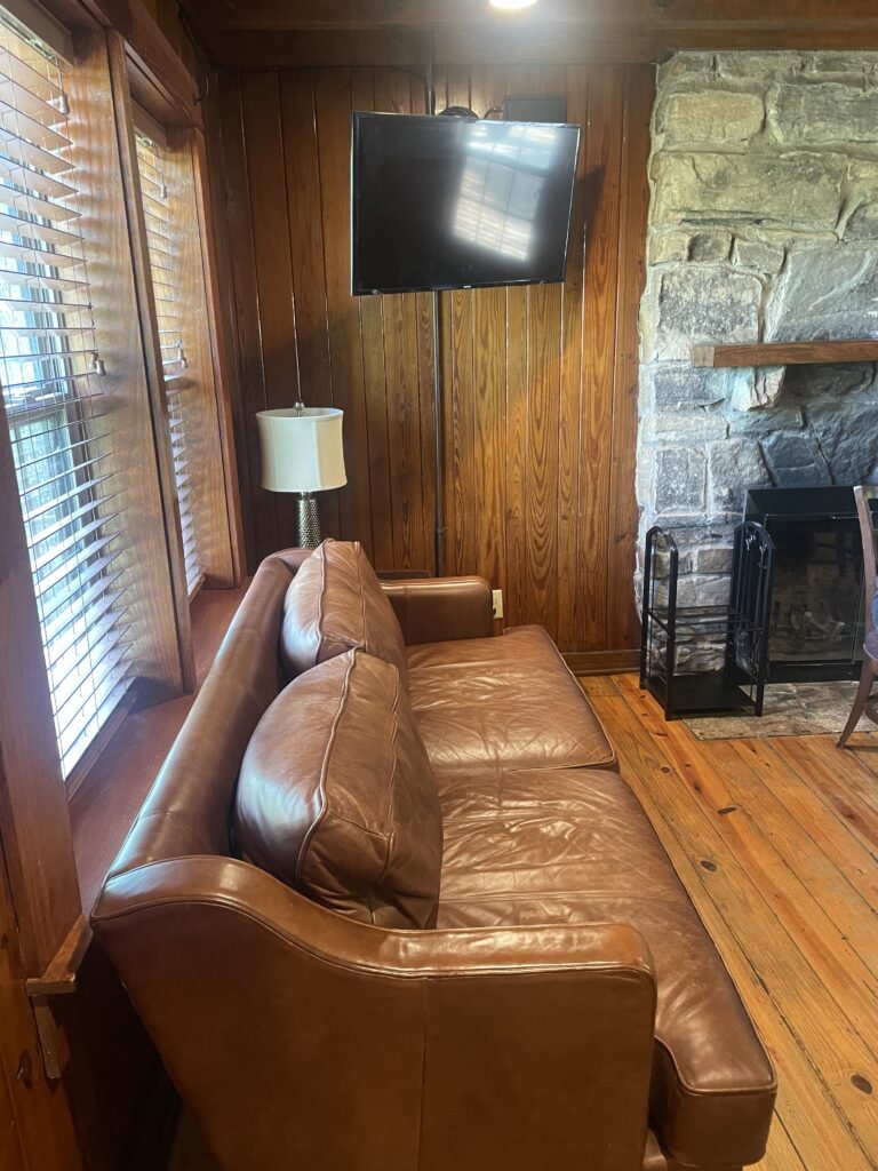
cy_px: 586
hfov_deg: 53.1
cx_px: 439
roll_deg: +1.6
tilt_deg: -15.7
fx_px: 879
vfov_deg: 67.3
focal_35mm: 26
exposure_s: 1/40
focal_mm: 4.2
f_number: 1.6
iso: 320
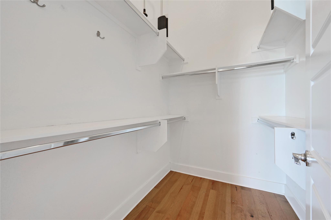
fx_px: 129
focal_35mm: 14
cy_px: 110
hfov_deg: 104.3
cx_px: 166
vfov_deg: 81.1
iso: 200
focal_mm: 14
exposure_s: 1/1.67
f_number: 14
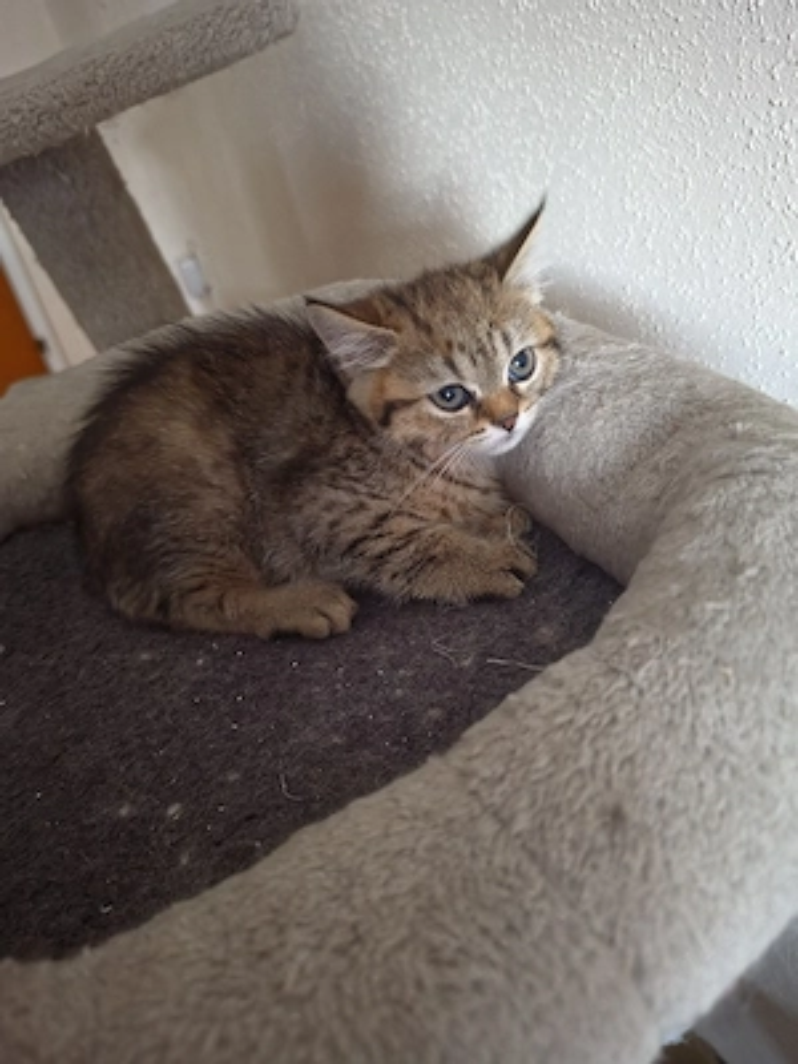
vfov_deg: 73.9
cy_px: 532
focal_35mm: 23
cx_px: 399
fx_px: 707
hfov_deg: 58.9
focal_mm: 6.5
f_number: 1.4
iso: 800
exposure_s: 1/11.1
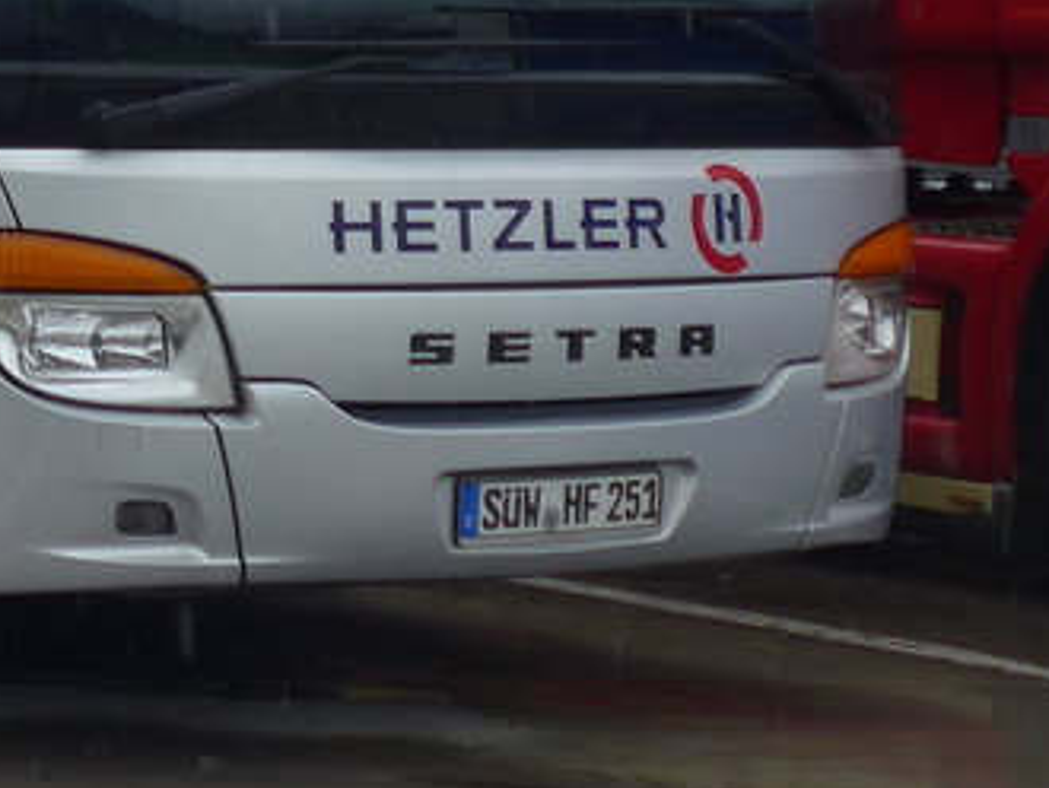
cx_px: -458
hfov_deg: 11.9
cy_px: -381
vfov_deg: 9.1
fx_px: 4852
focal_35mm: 160
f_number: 2.8
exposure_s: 1/640
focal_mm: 9
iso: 80
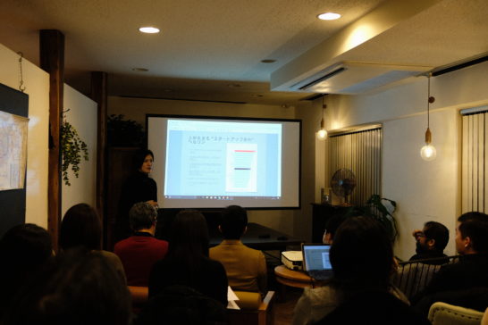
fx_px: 515
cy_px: 162
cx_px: 244
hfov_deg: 50.7
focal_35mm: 38
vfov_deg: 35.1
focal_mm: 25.4
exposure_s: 1/60
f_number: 3.2
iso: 640
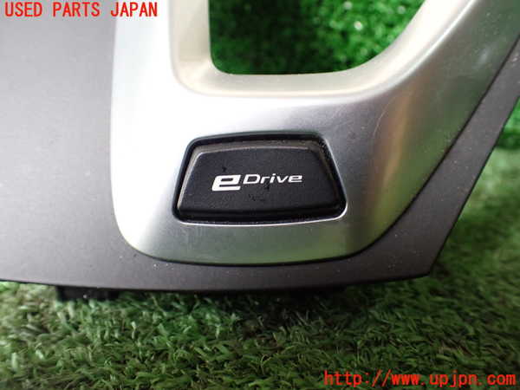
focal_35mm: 30
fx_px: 451
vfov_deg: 46.8
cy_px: 195
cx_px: 260
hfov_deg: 60.0
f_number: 2.3
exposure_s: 1/125
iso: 500
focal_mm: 5.4
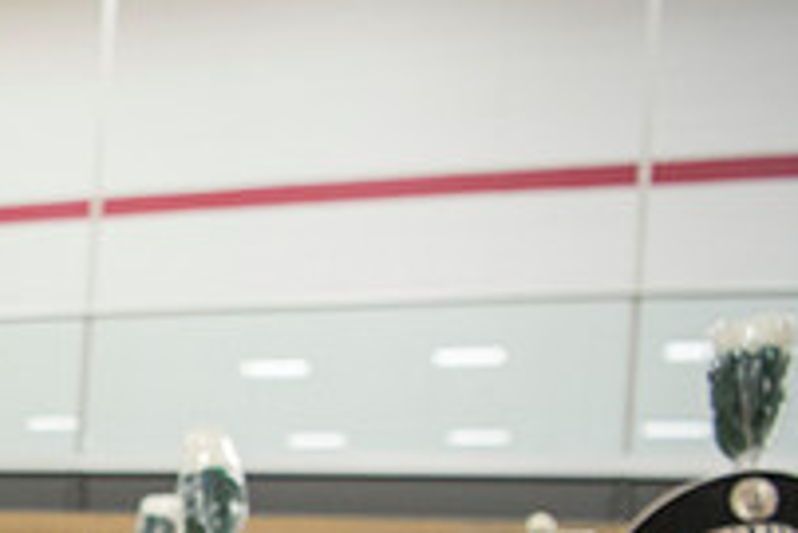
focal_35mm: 69
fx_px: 1531
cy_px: 724
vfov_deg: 18.2
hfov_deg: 24.7
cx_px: -288
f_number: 3.2
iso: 2000
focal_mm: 24
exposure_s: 1/320
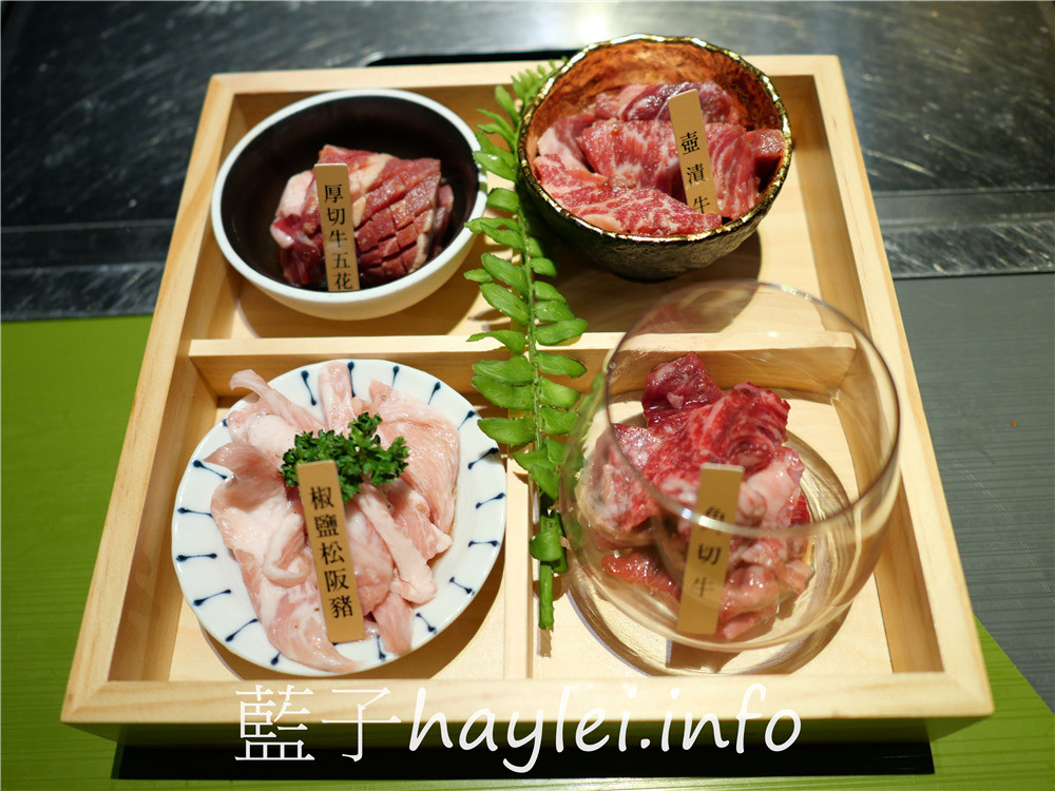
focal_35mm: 30
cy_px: 396
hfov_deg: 60.0
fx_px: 914
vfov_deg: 46.8
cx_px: 528
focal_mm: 15
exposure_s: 1/60
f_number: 1.7
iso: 320
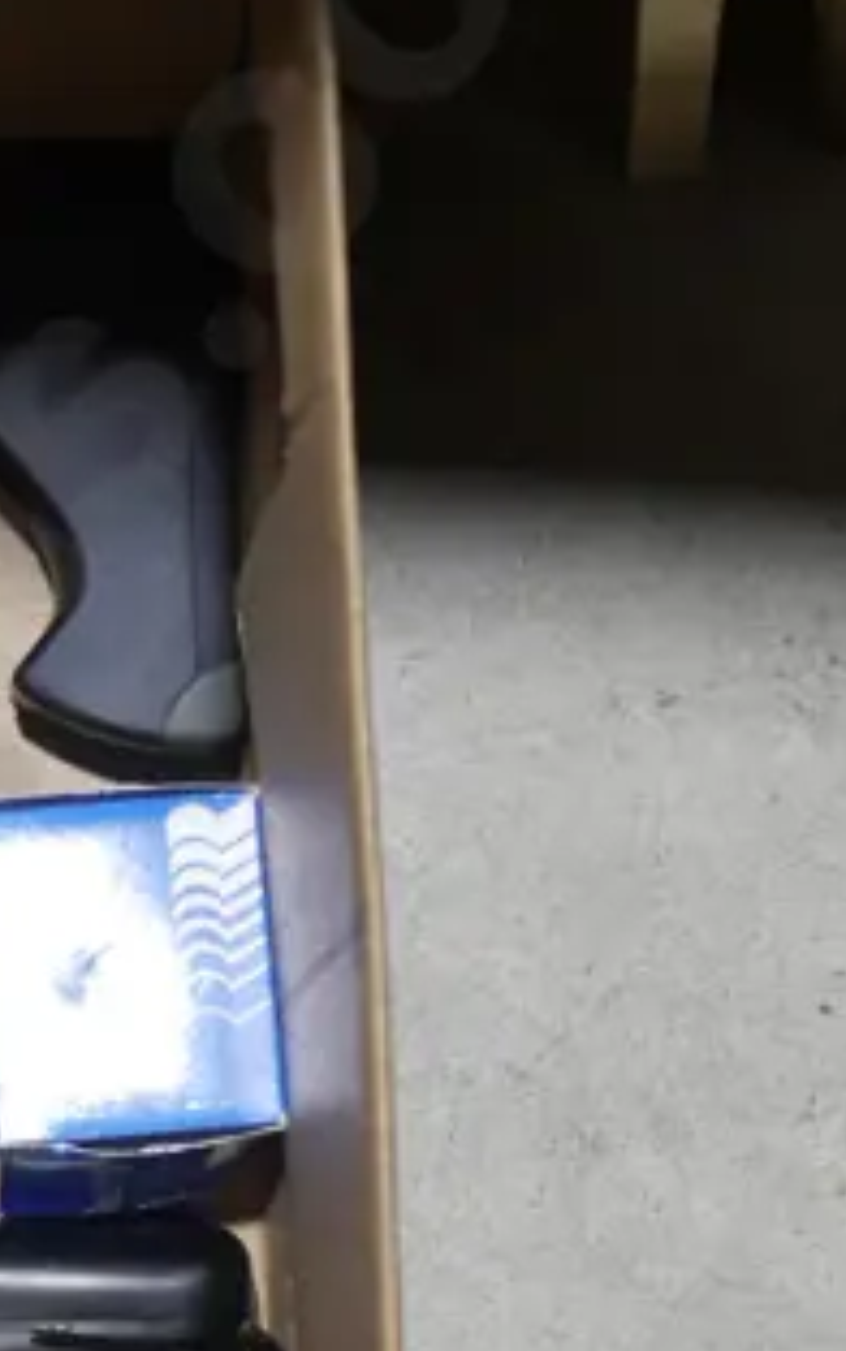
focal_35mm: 111
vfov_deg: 18.4
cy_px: 1273
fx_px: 4089
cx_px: -557
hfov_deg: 11.2
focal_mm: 16
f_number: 3.6
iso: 250
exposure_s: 1/60
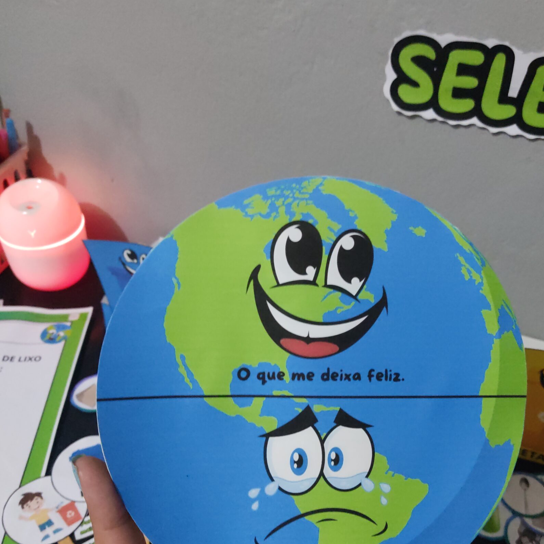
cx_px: 318
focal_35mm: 37
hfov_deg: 44.8
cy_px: 337
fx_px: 658
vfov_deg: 44.6
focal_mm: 4.74
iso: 2250
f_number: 1.79
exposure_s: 1/17
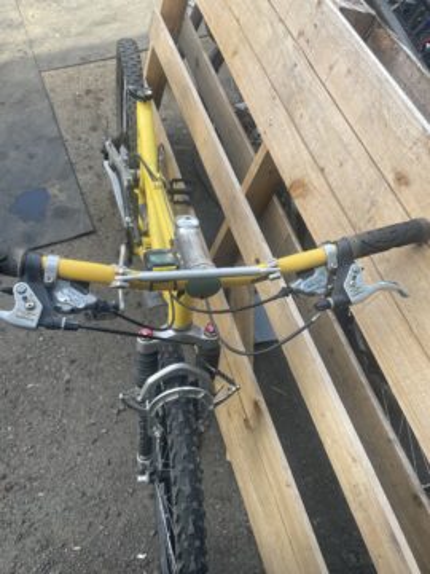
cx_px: 215
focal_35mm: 26
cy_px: 287
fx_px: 431
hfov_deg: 53.1
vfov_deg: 67.3
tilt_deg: -59.7
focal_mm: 4.2
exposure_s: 1/350
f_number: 1.6
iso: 32
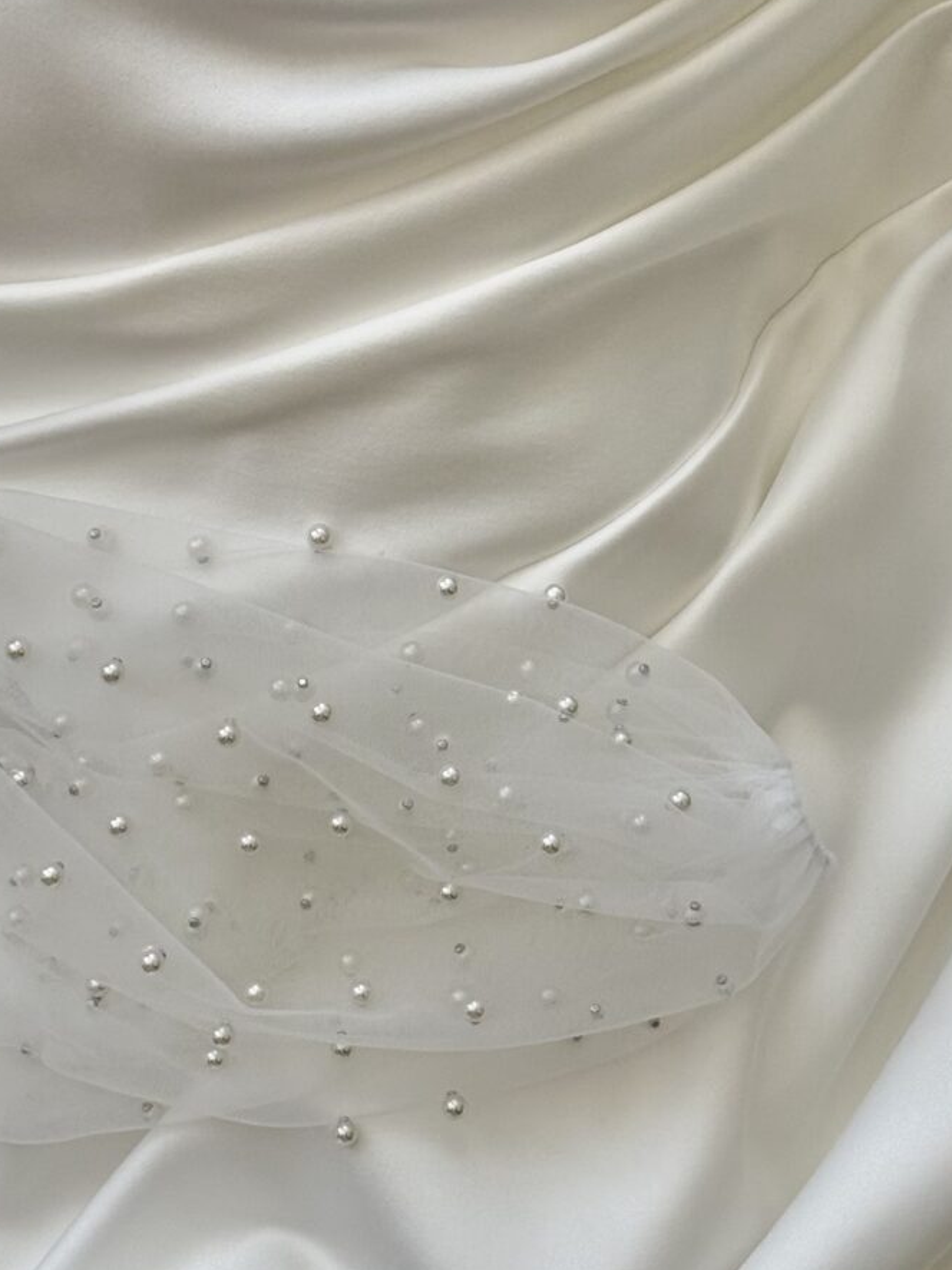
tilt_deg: -83.4
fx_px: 4072
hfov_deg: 13.3
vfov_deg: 17.7
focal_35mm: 111
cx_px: 463
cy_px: 462
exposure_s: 1/913
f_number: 1.78
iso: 64
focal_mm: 6.76
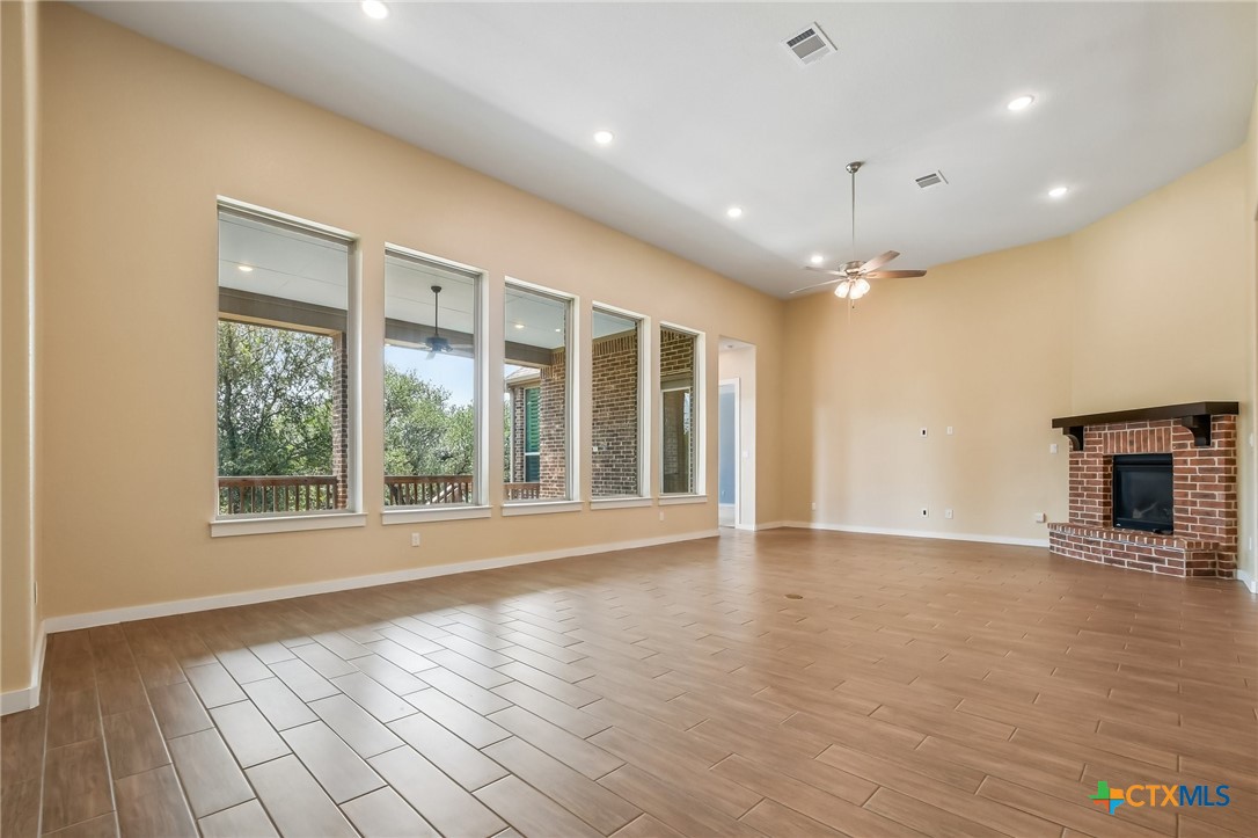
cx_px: 629
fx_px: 524
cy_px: 419
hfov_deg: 100.4
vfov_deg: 77.3
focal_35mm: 15
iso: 400
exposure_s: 1/50
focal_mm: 10
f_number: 8
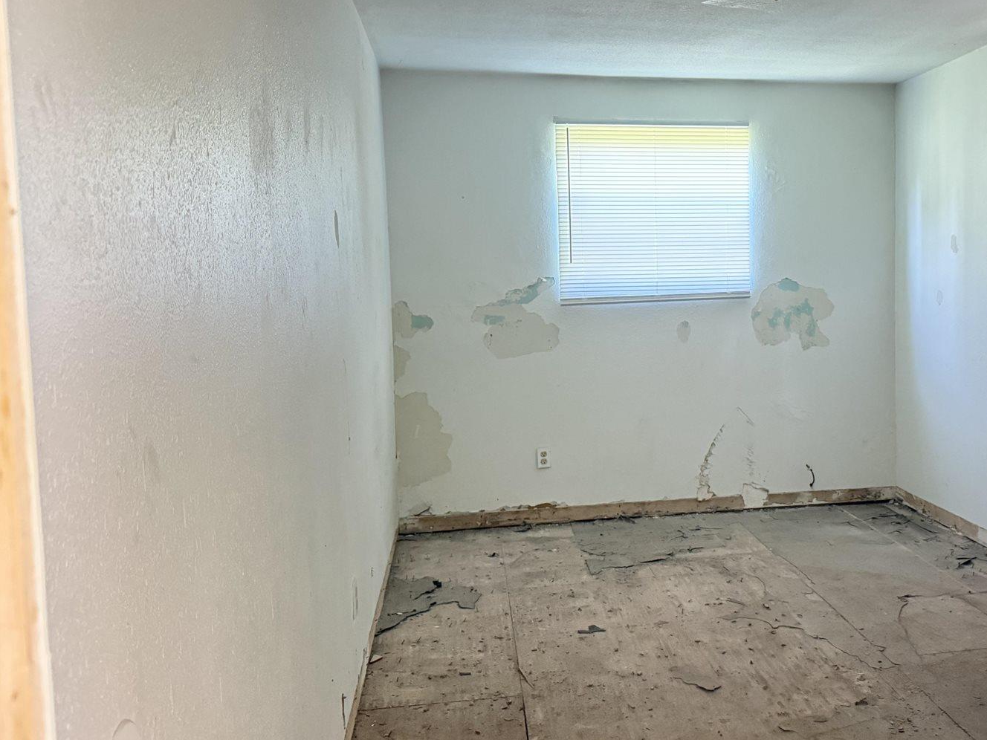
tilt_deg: -3.5
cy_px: 352
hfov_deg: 48.8
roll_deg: +0.1
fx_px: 1055
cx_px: 701
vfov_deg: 38.7
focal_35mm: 37
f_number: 1.78
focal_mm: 6.76
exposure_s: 1/52
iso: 800
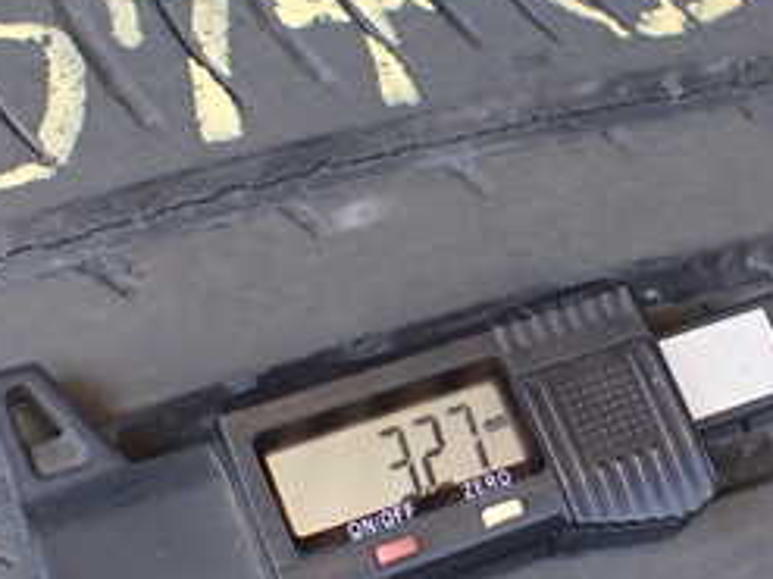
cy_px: 435
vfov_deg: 20.0
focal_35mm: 73
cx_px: 570
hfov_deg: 26.4
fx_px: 1629
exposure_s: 1/125
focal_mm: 5.4
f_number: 2.3
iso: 400
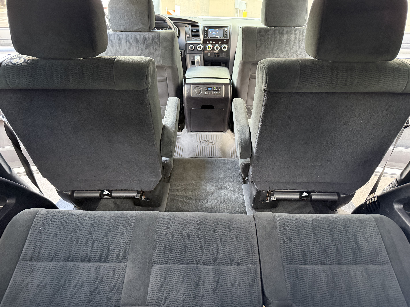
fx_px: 284
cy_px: 154
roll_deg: -2.4
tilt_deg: -28.6
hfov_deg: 71.6
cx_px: 205
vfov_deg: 56.8
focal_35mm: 24
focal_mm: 6.76
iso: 800
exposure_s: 1/51
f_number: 1.78
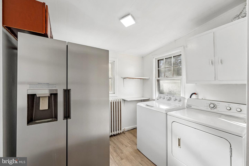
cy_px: 83
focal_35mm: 14
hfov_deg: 104.3
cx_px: 124
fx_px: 97
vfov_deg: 81.2
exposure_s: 1/80
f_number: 8
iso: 500
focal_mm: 14
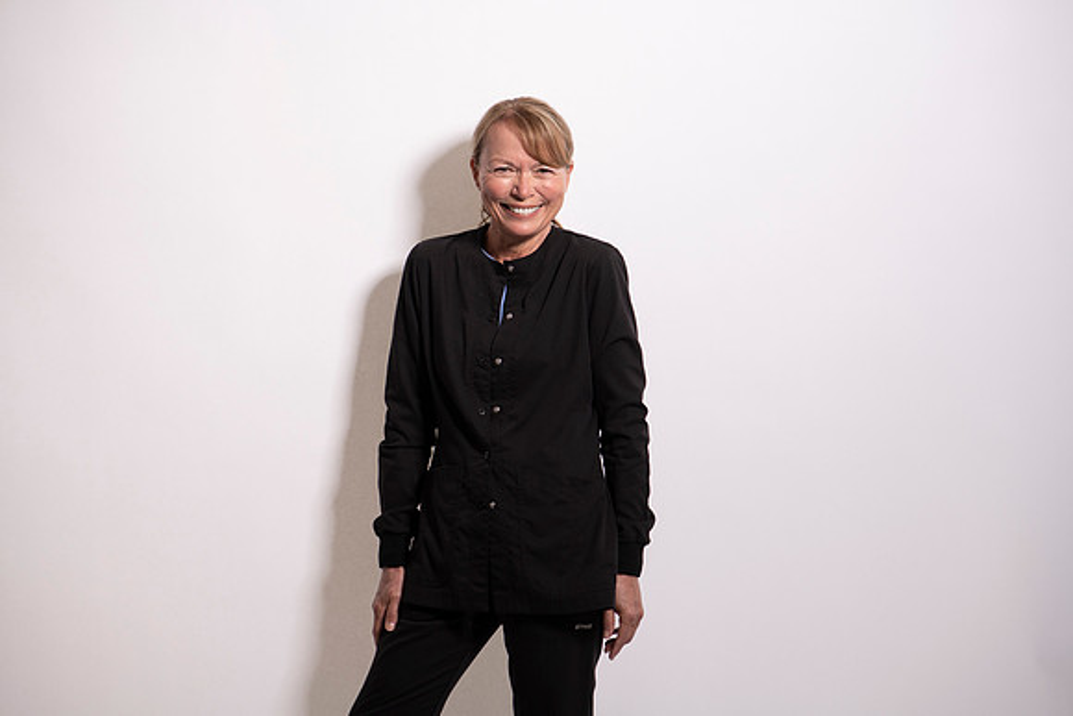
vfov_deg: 13.0
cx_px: 536
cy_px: 358
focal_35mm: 105
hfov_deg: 19.5
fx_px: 3130
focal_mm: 105
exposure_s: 1/160
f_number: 6.3
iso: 64
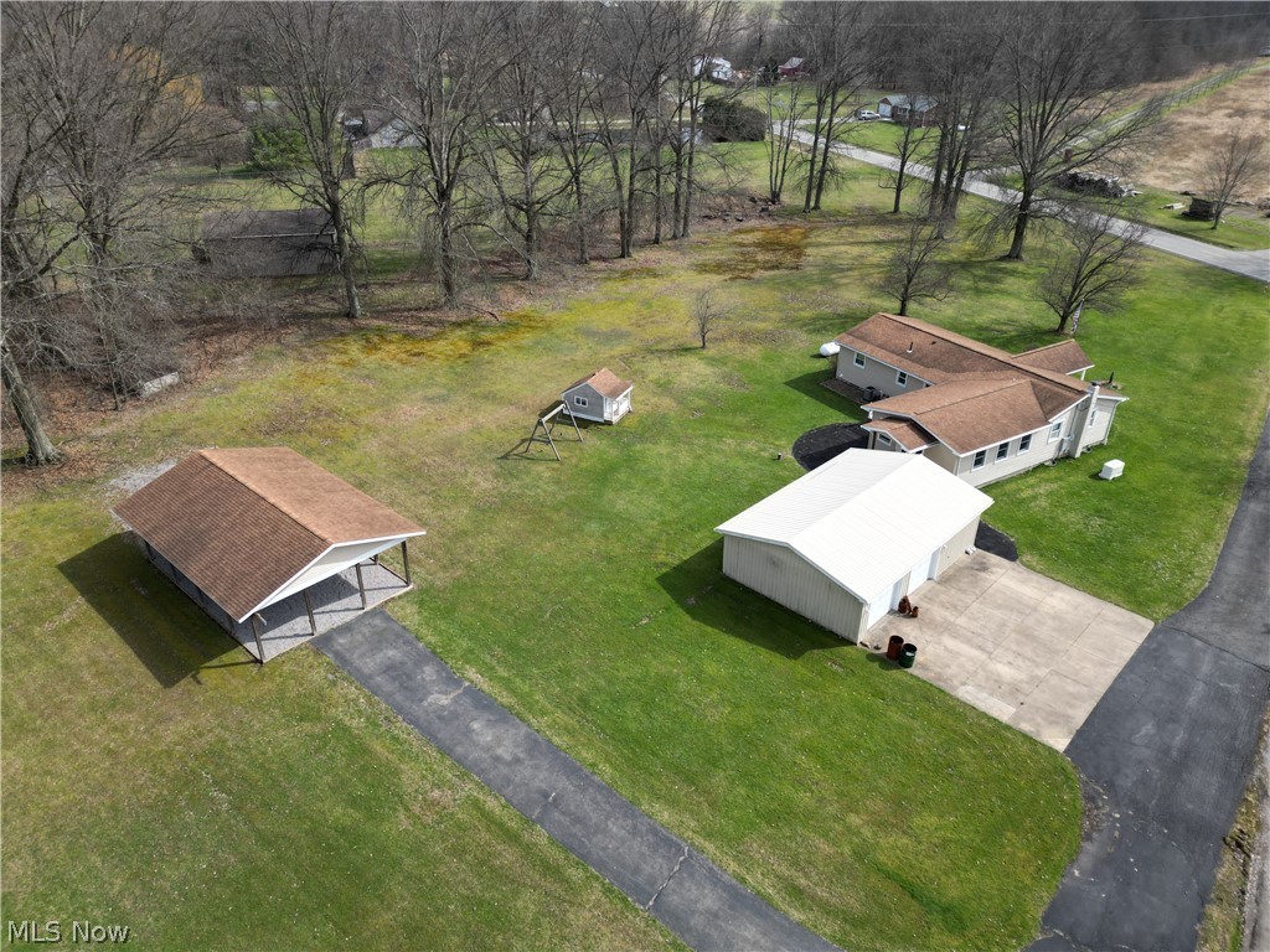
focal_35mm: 24
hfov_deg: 71.6
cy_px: 476
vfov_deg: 56.8
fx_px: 881
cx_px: 635
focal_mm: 6.72
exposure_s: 1/2500
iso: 100
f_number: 1.7
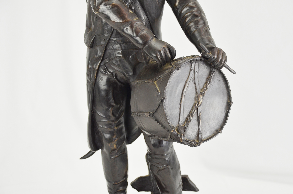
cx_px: 146
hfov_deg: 27.0
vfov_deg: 18.1
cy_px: 97
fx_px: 609
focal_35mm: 75
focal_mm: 50
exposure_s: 1/100
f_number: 5
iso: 400
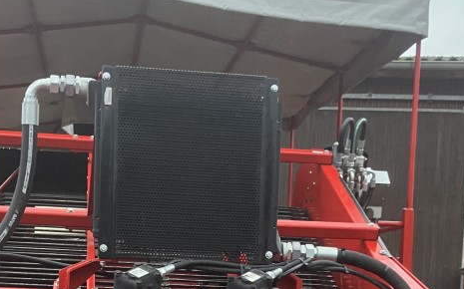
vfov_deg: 17.9
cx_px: 233
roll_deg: -1.9
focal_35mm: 69
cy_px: 353
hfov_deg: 29.8
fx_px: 872
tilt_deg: -2.9
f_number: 1.8
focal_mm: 3.99
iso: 125
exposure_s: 1/60
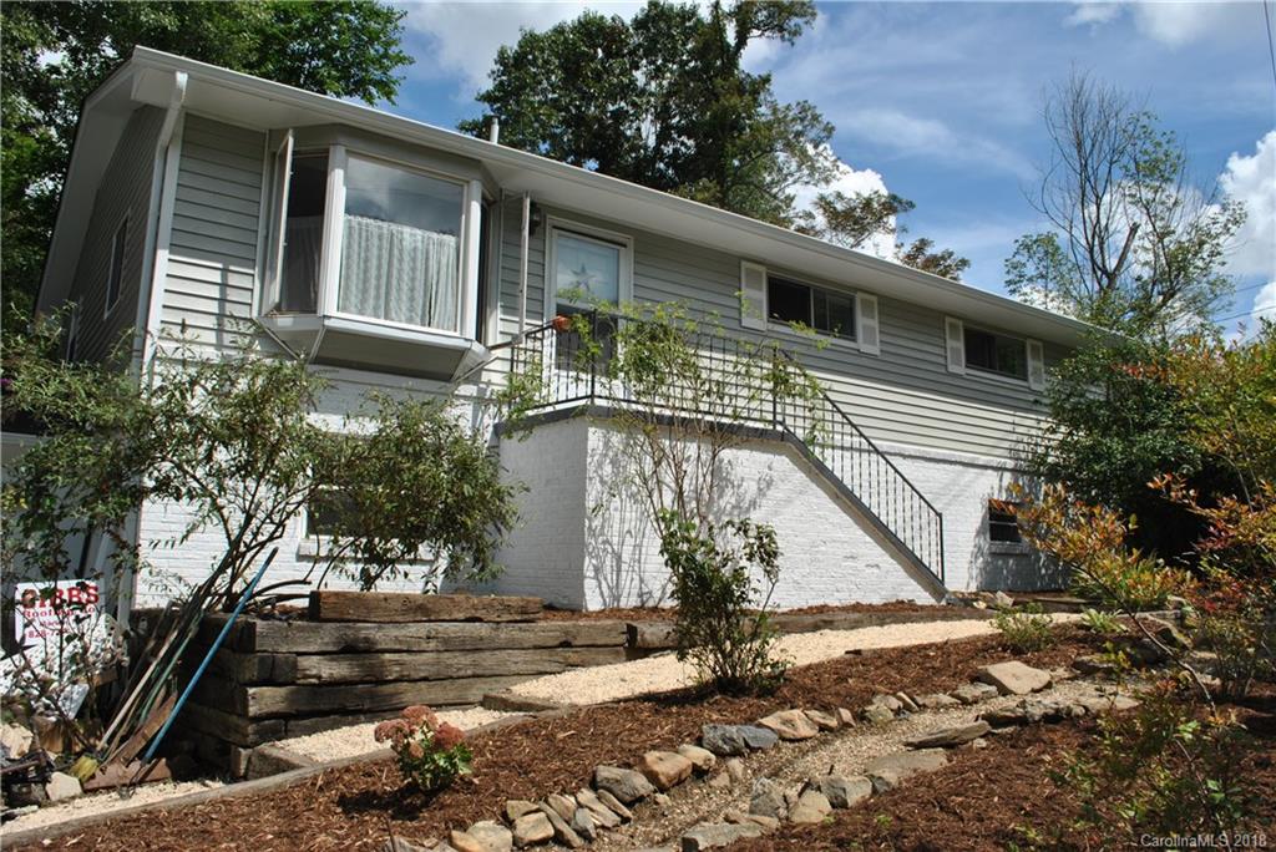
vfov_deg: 48.0
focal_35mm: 27
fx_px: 958
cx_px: 638
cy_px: 426
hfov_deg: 67.4
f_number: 13
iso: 100
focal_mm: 18
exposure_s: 1/200
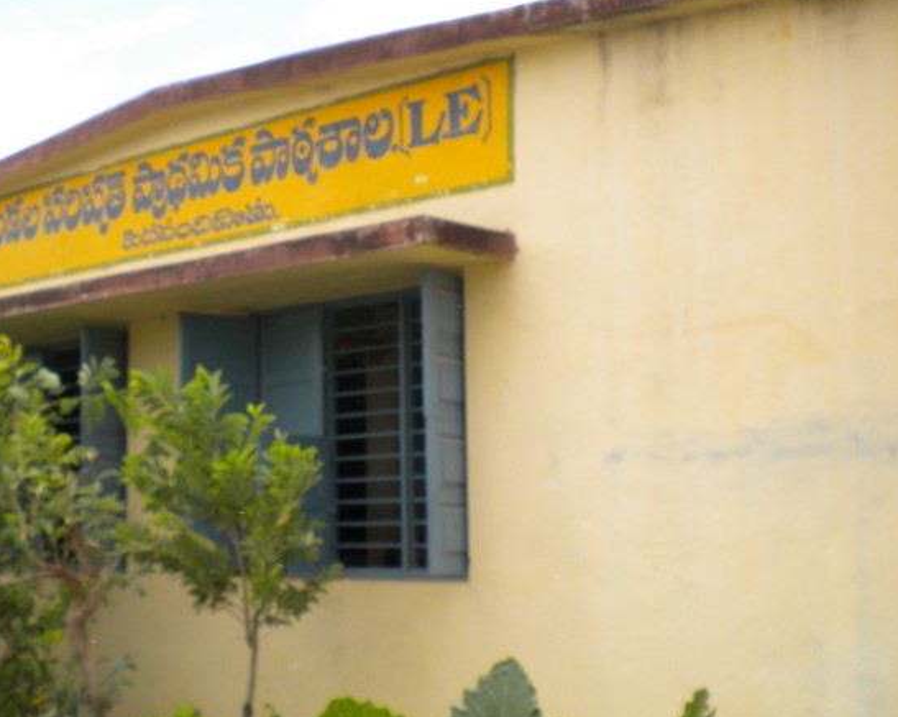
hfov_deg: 37.1
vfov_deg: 30.2
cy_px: 402
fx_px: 1328
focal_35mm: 50
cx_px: 325
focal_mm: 6.3
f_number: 4.6
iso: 113
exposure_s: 1/497
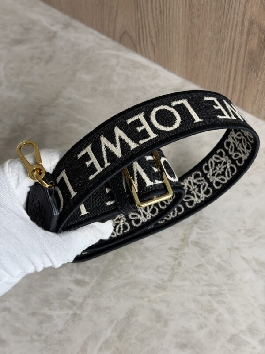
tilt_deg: -52.1
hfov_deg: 30.3
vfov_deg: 39.7
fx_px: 490
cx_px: 132
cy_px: 177
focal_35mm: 48
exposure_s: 1/60
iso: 64
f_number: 1.78
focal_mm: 6.76
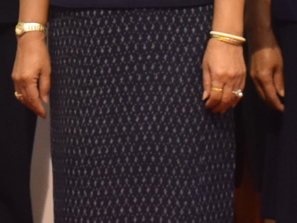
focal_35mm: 310
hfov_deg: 6.4
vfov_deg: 4.7
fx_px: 2659
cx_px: -69
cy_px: -268
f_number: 4
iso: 800
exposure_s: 1/60
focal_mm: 27
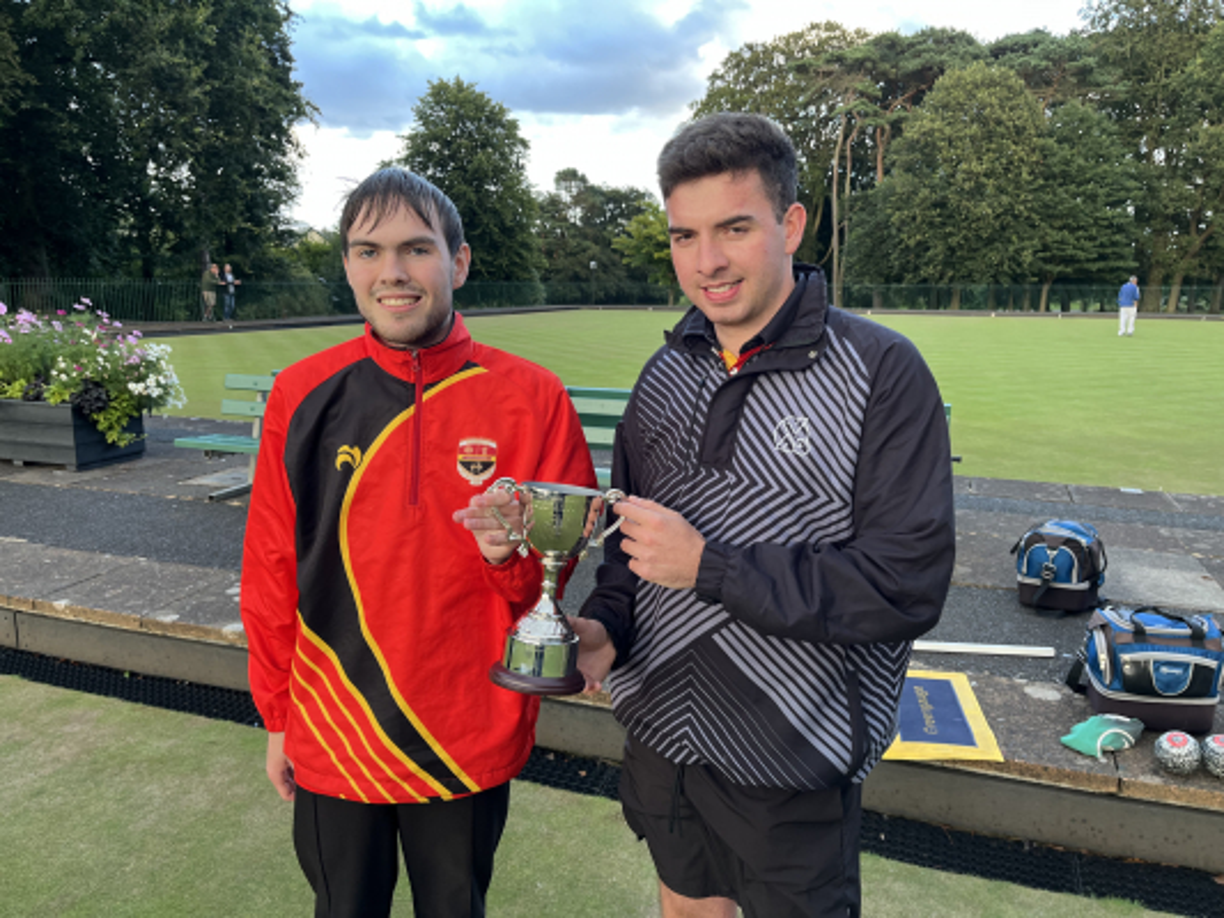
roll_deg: -0.5
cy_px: 459
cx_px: 612
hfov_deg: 67.3
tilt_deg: -10.6
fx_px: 920
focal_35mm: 26
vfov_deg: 53.1
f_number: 1.6
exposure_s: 1/122
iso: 64
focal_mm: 5.1
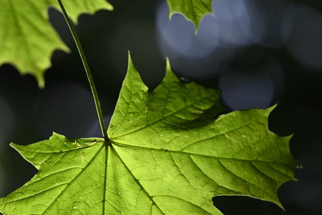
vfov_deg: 5.7
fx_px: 2174
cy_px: 174
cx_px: 44
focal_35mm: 243
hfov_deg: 8.4
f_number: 3
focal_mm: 105
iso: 100
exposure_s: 1/250
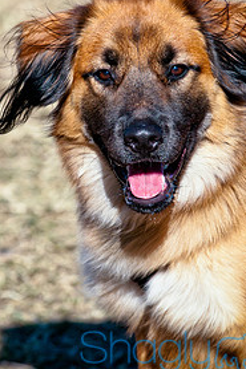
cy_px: 115
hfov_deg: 2.8
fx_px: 4977
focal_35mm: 485
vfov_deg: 4.3
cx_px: 91
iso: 400
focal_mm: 200
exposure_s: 1/2500
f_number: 5.6
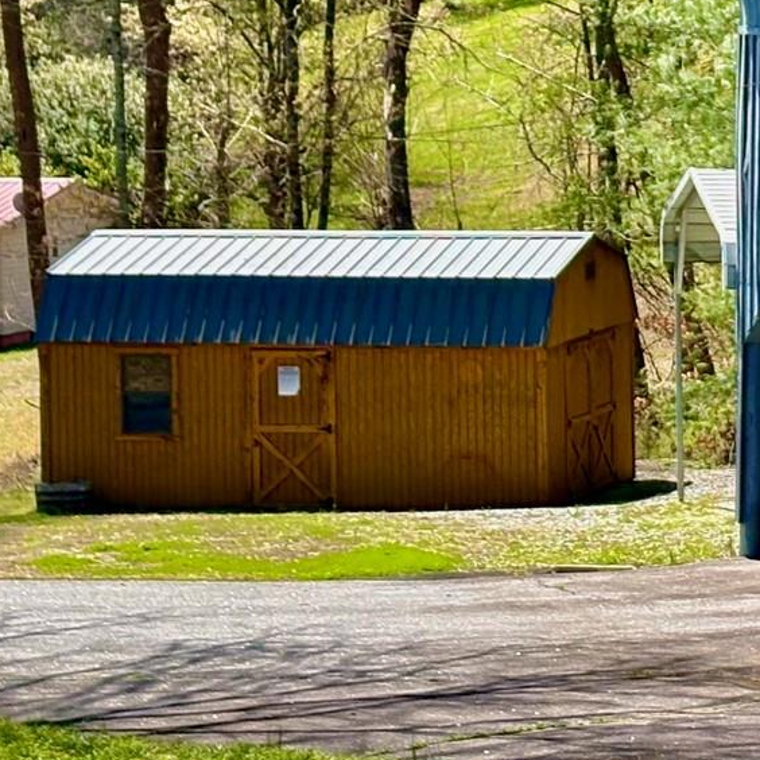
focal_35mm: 167
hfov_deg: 10.3
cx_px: 977
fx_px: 4148
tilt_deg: -2.2
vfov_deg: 10.4
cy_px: 110
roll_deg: -1.0
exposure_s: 1/1848
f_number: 1.6
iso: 50
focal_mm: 5.96
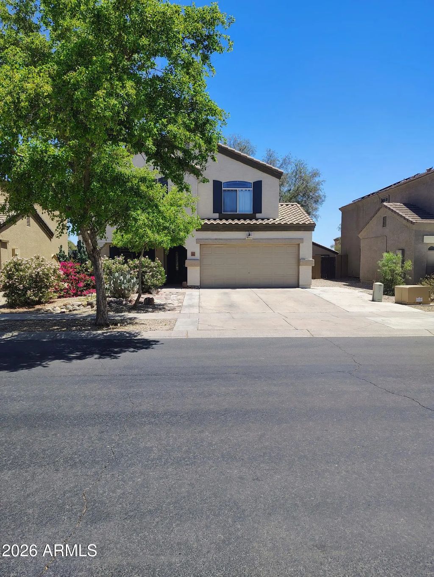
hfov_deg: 56.9
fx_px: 400
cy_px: 288
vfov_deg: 71.5
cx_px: 217
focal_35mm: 24
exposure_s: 1/1000
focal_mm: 5.56
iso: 100
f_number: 1.8
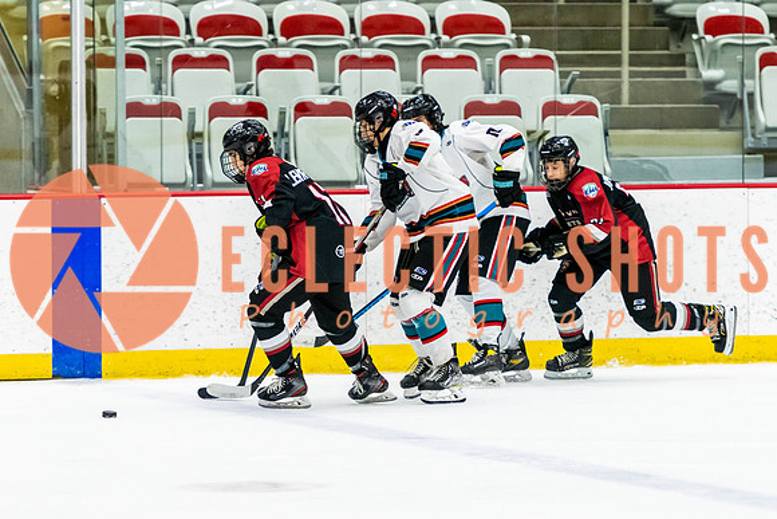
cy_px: 260
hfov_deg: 8.3
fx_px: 5346
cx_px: 444
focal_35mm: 248
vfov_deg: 5.6
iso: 2800
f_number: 2.8
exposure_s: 1/640
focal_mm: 160
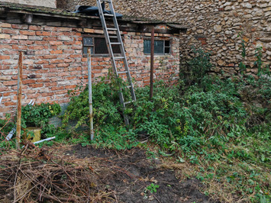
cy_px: 64
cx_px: 133
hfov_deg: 49.0
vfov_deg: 37.2
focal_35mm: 38
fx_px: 297
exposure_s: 1/800
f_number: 1.6
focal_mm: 7.62
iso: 50
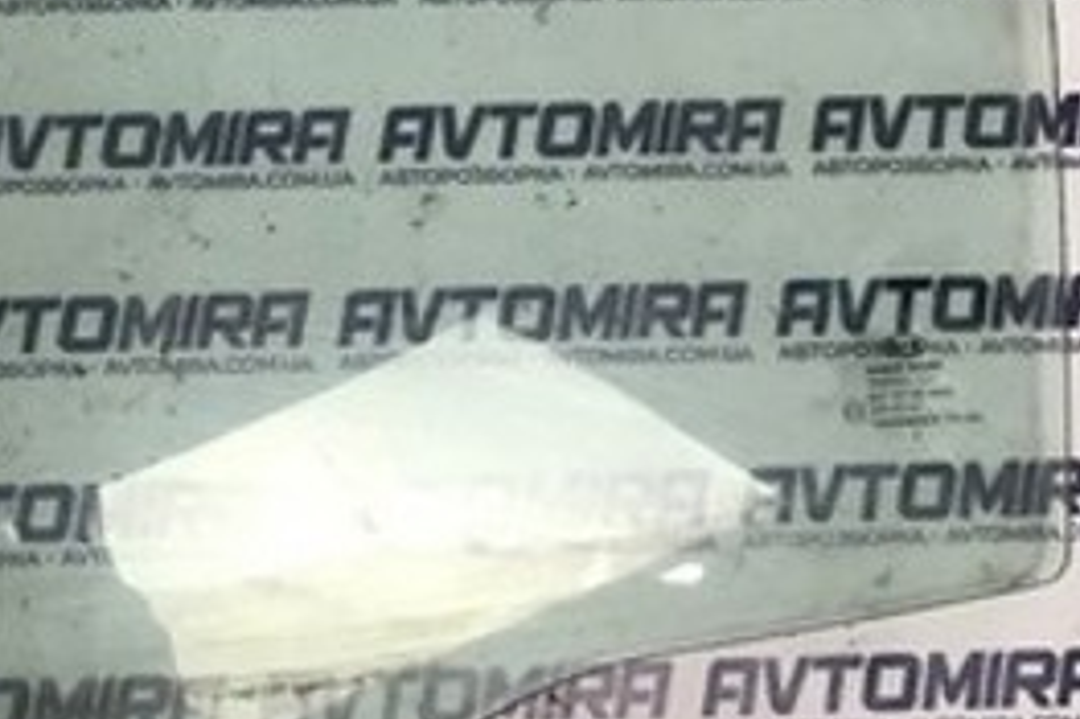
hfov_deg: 26.4
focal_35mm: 71
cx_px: -86
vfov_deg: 19.1
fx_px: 2129
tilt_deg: -82.2
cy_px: 271
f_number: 1.8
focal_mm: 3.99
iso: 32
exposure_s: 1/33
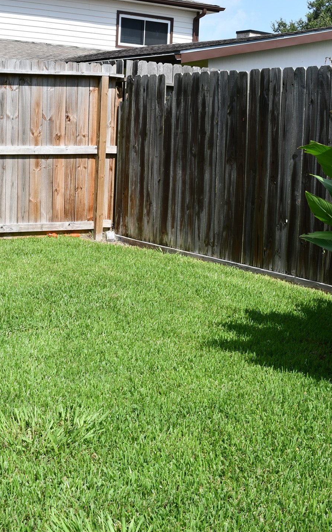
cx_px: 52
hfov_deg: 22.7
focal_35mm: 56
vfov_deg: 36.3
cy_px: 266
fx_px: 811
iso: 140
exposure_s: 1/250
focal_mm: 24
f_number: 8
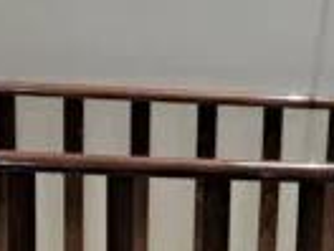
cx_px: 248
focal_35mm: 131
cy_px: 319
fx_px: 1264
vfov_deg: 11.1
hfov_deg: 15.0
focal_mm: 4
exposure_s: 1/25
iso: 640
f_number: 1.8
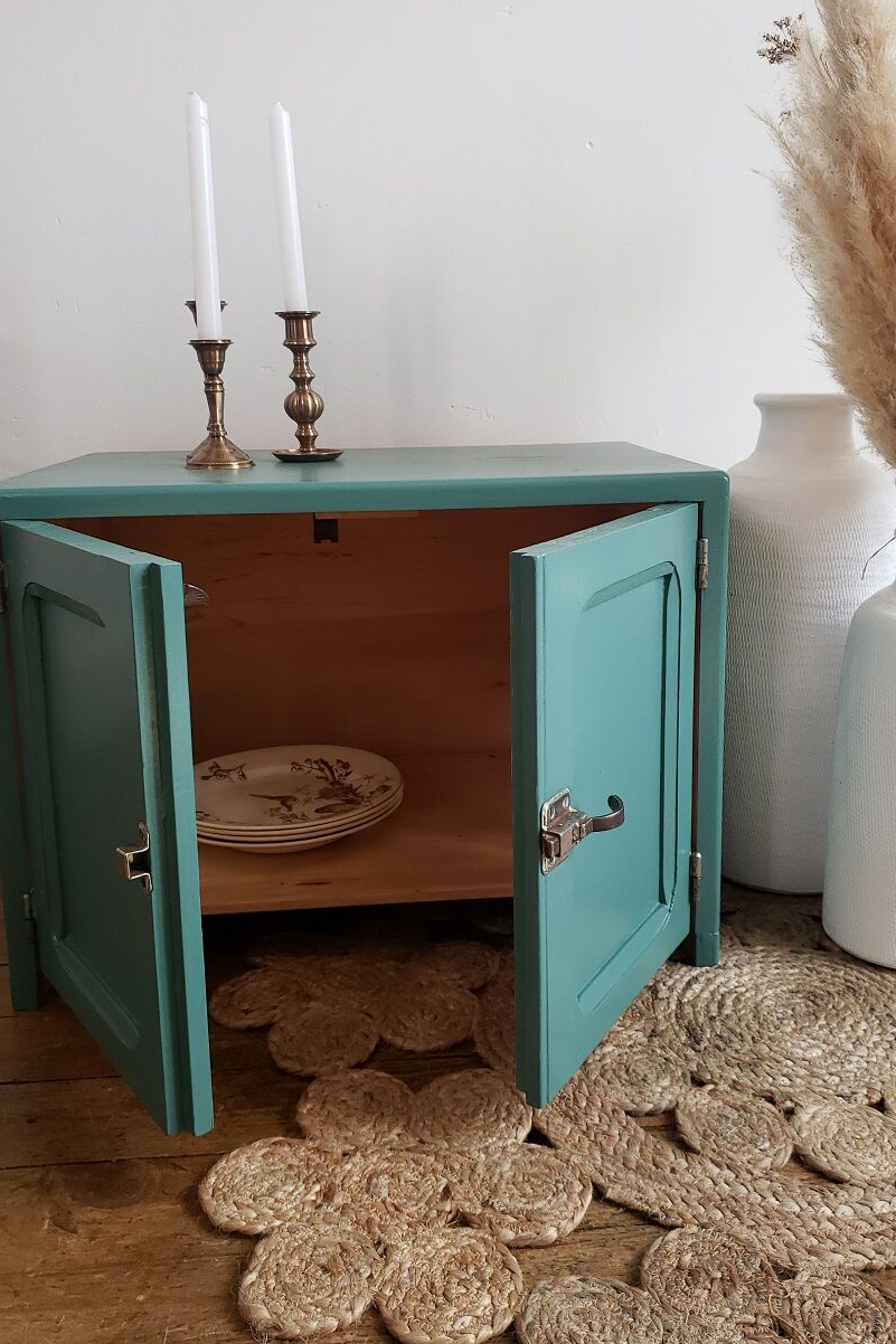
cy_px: 621
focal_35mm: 30
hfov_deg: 43.5
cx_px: 490
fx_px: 1120
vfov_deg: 61.9
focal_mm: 4.3
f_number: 1.5
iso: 100
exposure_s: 1/100
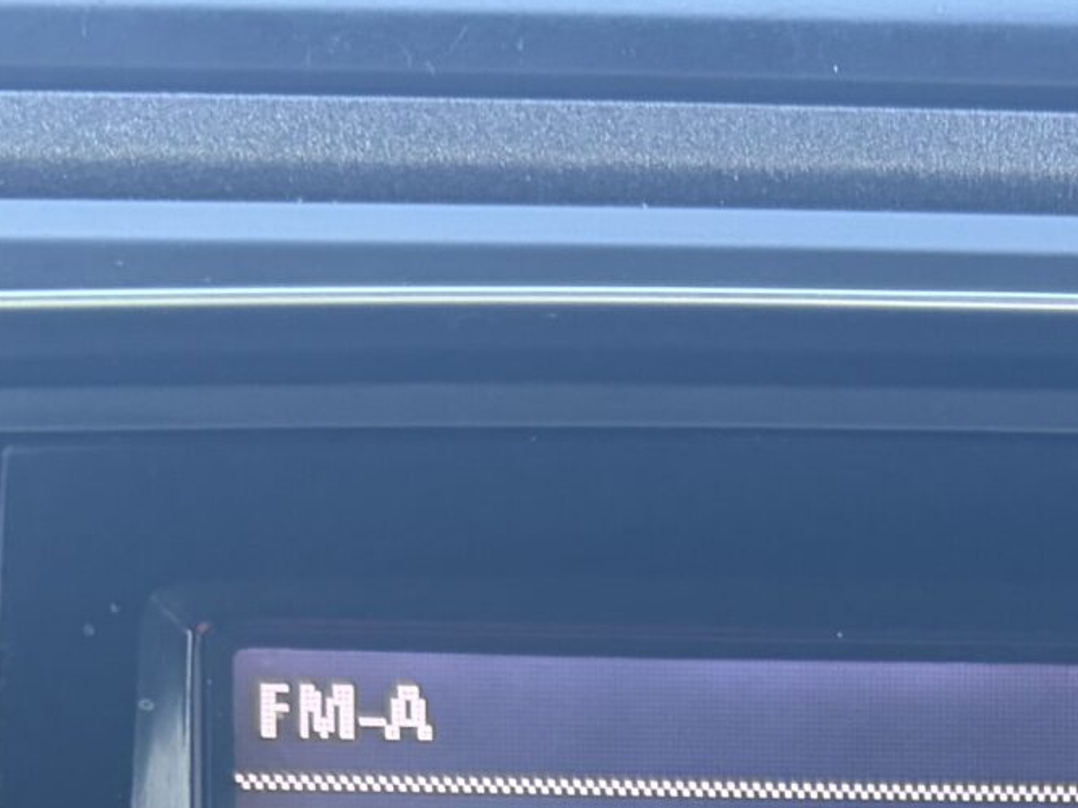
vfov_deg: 13.2
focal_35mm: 100
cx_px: 999
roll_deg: -1.9
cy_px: 1480
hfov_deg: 19.2
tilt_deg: -16.7
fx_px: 3113
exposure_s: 1/60
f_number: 1.6
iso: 125
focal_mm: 5.96
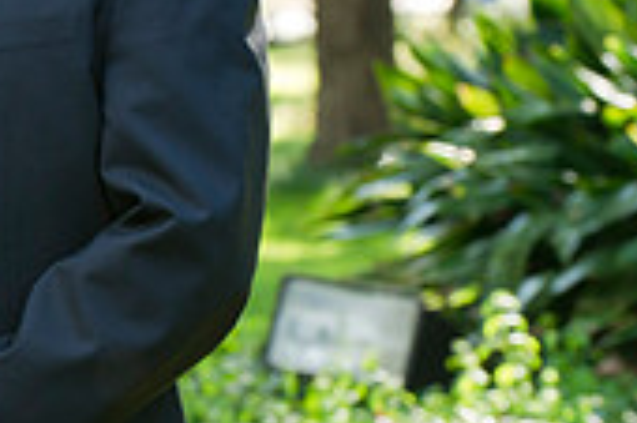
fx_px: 7831
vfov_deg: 3.1
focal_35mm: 443
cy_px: -4
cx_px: -318
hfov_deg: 4.6
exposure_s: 1/100
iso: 500
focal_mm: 130
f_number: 5.6
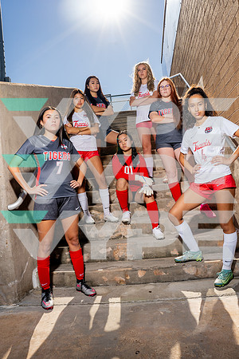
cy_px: 180
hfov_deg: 47.9
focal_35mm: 27
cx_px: 120
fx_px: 269
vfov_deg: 67.4
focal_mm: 27
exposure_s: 1/250
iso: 100
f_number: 8
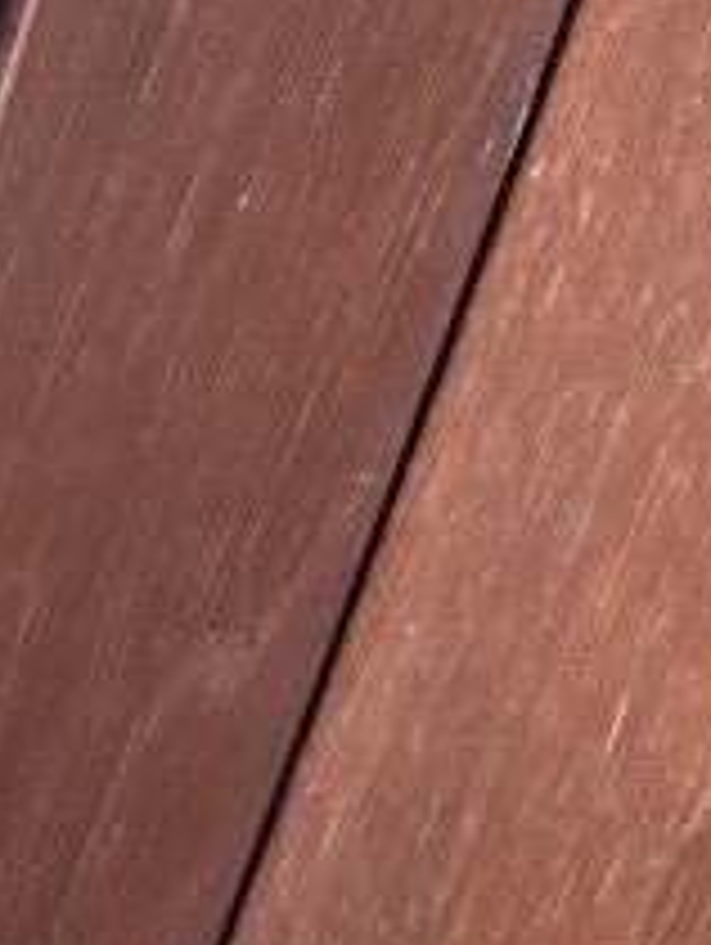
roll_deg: -0.4
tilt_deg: -30.0
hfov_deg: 5.7
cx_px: -2682
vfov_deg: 10.0
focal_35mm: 198
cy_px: 680
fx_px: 5411
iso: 125
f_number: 1.5
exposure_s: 1/121
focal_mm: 5.7
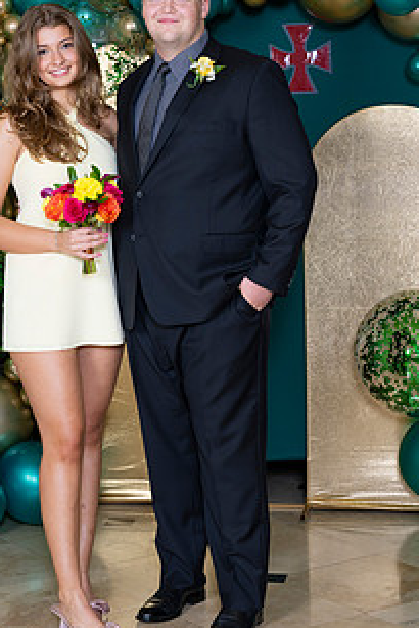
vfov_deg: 24.7
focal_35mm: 82
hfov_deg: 16.6
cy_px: 264
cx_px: 153
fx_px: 1430
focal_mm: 56
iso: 320
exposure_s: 1/125
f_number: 7.1
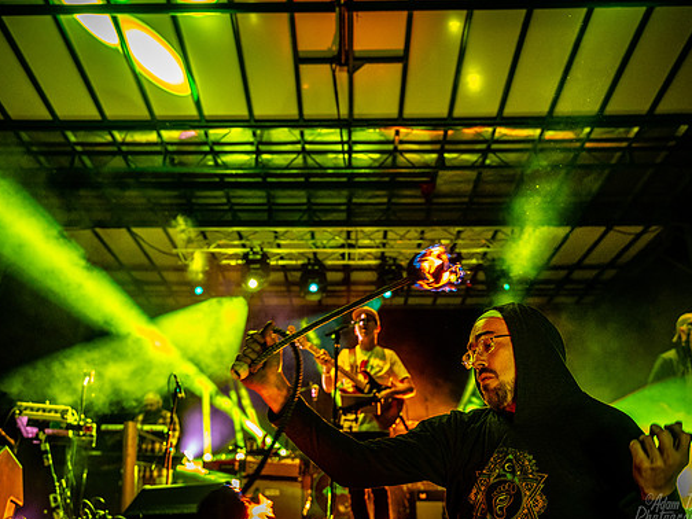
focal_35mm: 31
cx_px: 334
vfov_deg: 45.4
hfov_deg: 58.3
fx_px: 620
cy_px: 264
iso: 3200
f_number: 3.5
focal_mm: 28
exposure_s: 1/400
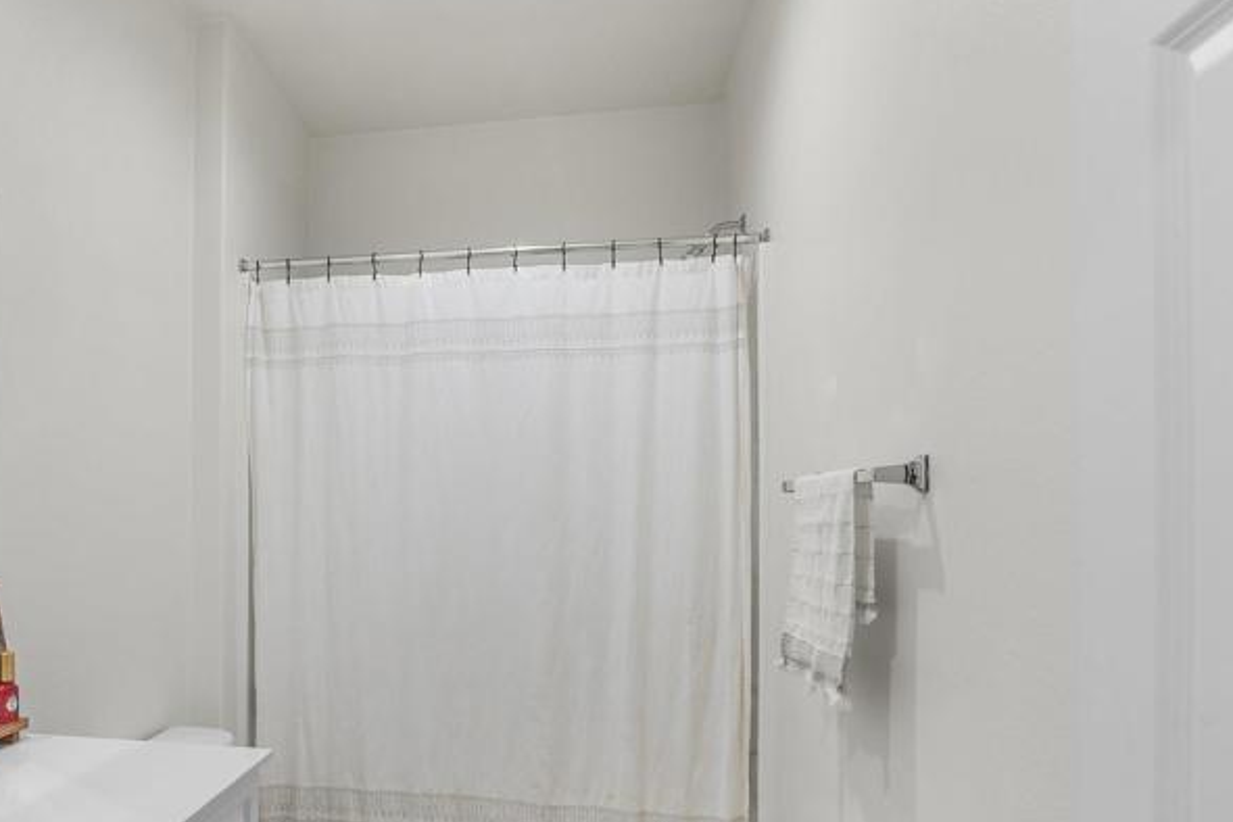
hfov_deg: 66.7
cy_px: 516
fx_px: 890
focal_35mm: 26
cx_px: 369
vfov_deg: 49.1
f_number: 5
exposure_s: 1/10
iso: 100
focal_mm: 10
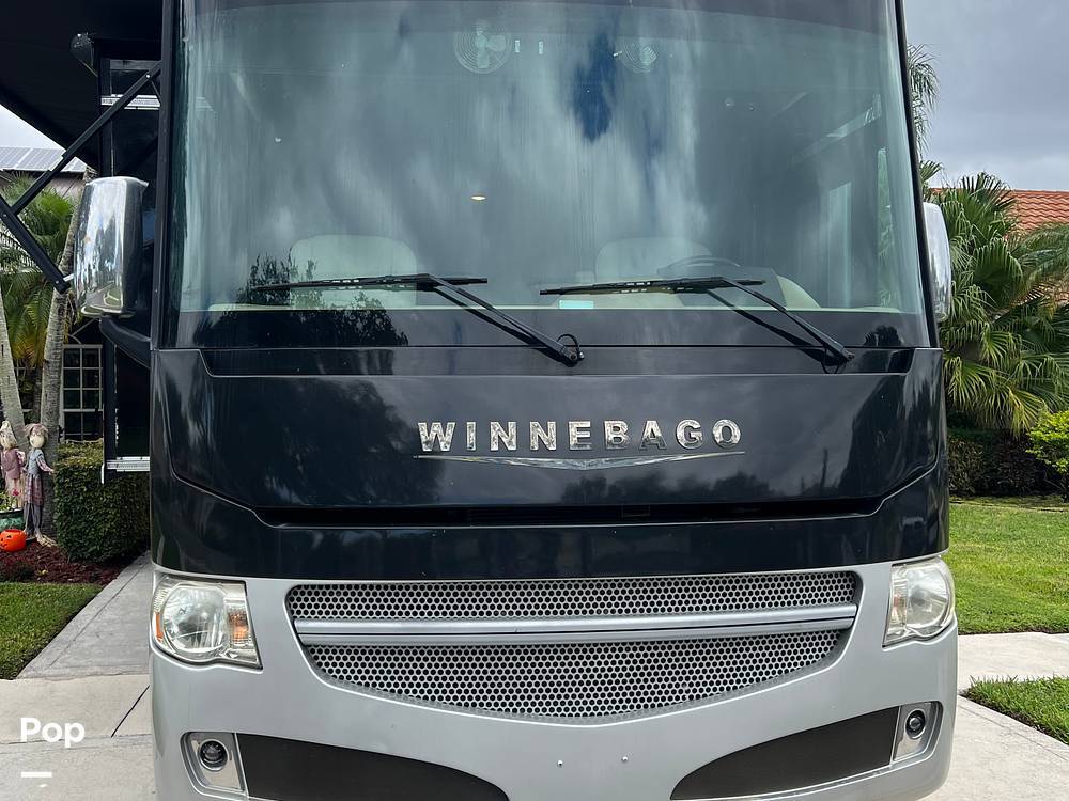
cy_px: 400
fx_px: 803
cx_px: 534
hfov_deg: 67.3
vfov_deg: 53.1
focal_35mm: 26
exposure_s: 1/1196
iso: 50
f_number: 1.5
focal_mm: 5.7
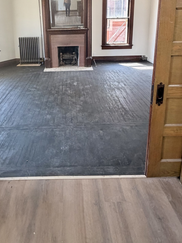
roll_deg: +1.0
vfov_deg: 64.8
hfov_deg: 54.3
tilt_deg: -12.6
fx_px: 175
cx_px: 69
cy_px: 58
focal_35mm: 25
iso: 200
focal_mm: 2.22
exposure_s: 1/121
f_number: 2.2
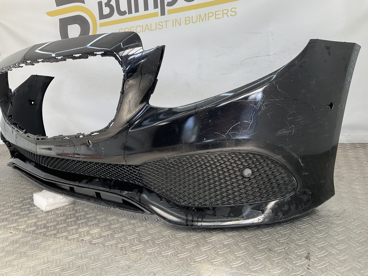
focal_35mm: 29
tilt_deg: -12.1
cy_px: 138
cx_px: 184
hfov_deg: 61.7
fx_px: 308
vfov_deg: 48.2
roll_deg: +4.5
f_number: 1.8
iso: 16
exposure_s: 1/185
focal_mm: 3
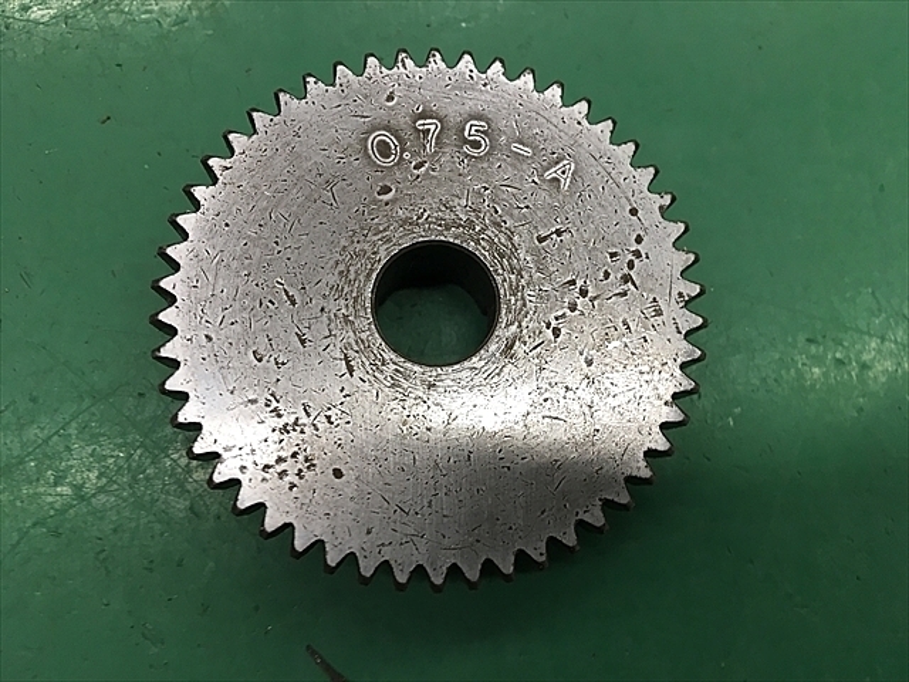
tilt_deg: -76.7
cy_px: 341
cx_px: 454
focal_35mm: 29
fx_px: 762
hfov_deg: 61.7
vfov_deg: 48.2
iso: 64
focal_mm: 4.15
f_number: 2.2
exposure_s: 1/30
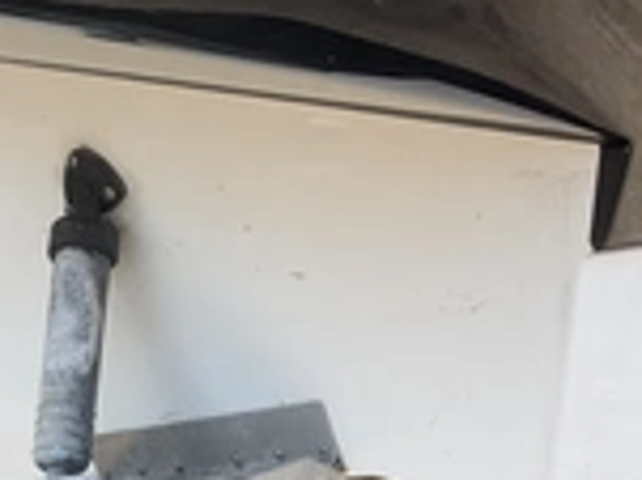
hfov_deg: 25.1
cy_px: 595
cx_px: 166
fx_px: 1427
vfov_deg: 18.0
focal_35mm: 77
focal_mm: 3
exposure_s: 1/409
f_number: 1.8
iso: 25
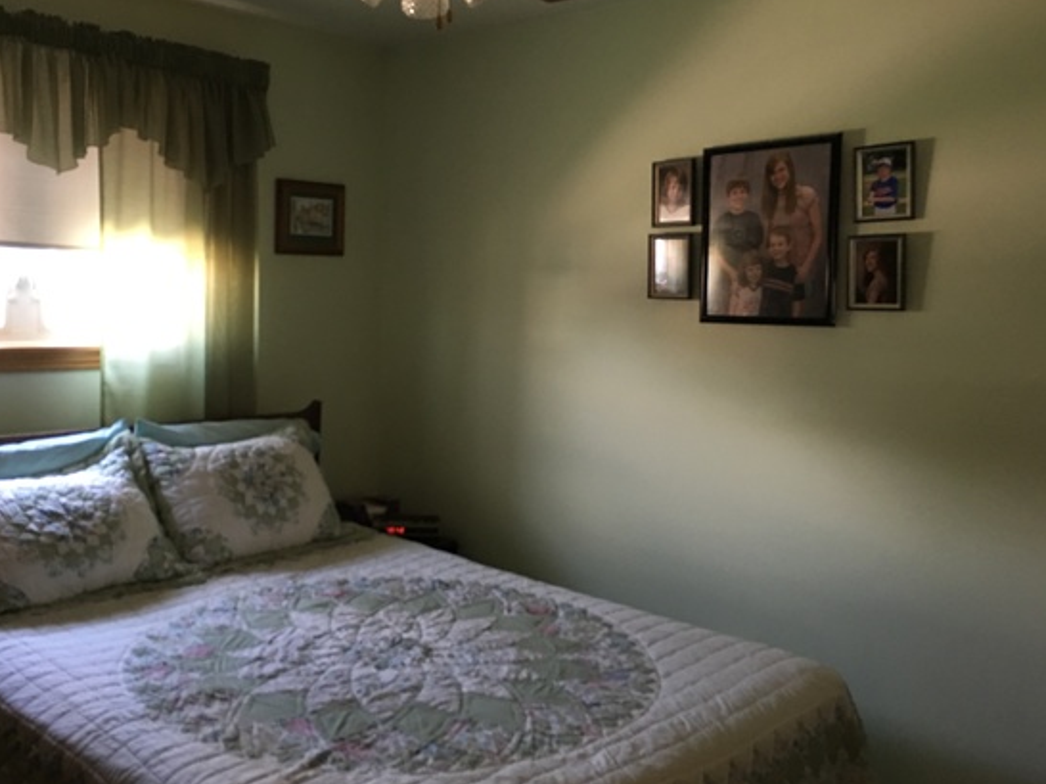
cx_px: 437
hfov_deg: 53.7
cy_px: 381
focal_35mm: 34
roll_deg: -2.1
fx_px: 1027
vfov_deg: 41.8
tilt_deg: -4.1
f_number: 2.2
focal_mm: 4.15
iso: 80
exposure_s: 1/10
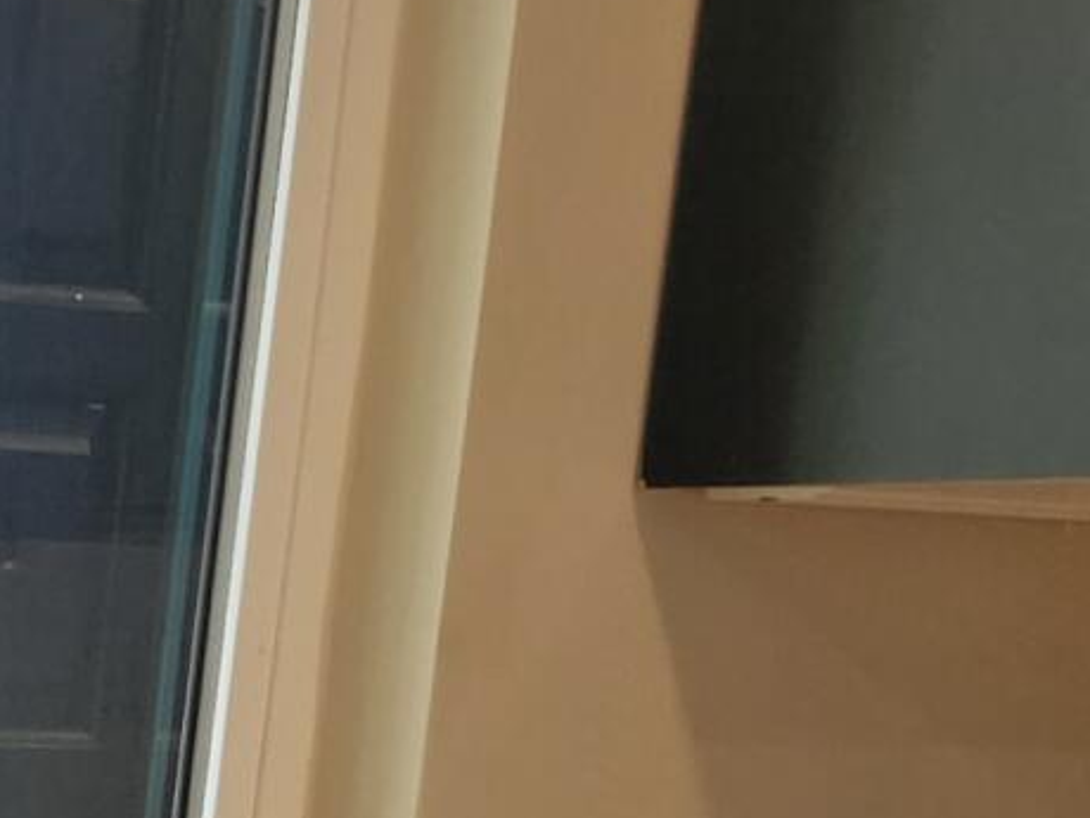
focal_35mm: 150
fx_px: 4723
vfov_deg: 9.0
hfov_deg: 11.7
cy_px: 1871
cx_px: -1154
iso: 50
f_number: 1.8
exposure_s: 1/120
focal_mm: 5.4
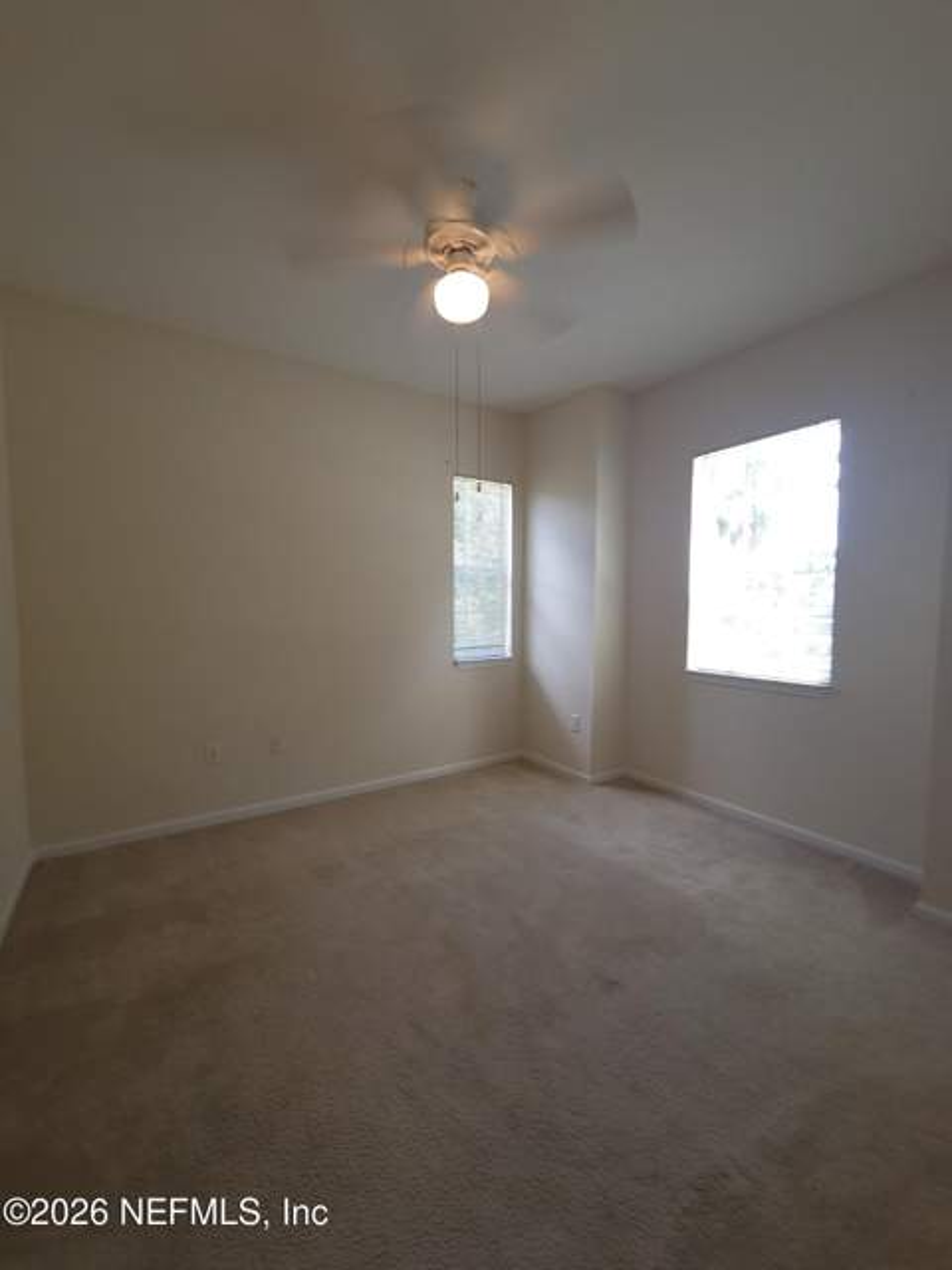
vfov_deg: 106.2
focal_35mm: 13
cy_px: 635
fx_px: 477
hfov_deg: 89.9
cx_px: 476
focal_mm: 2.2
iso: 64
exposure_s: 1/40
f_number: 2.2
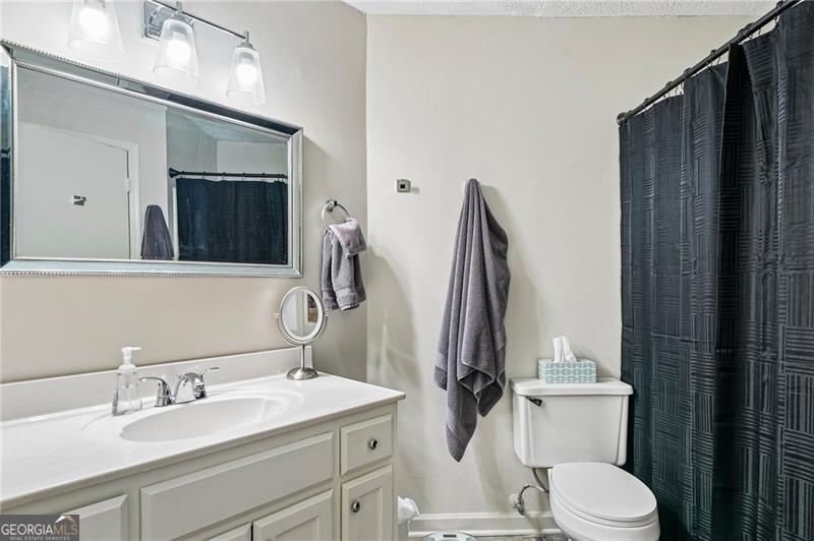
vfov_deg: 70.3
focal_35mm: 17
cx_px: 407
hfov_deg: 93.3
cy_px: 270
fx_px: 384
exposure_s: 1/8
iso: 400
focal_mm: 17
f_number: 8
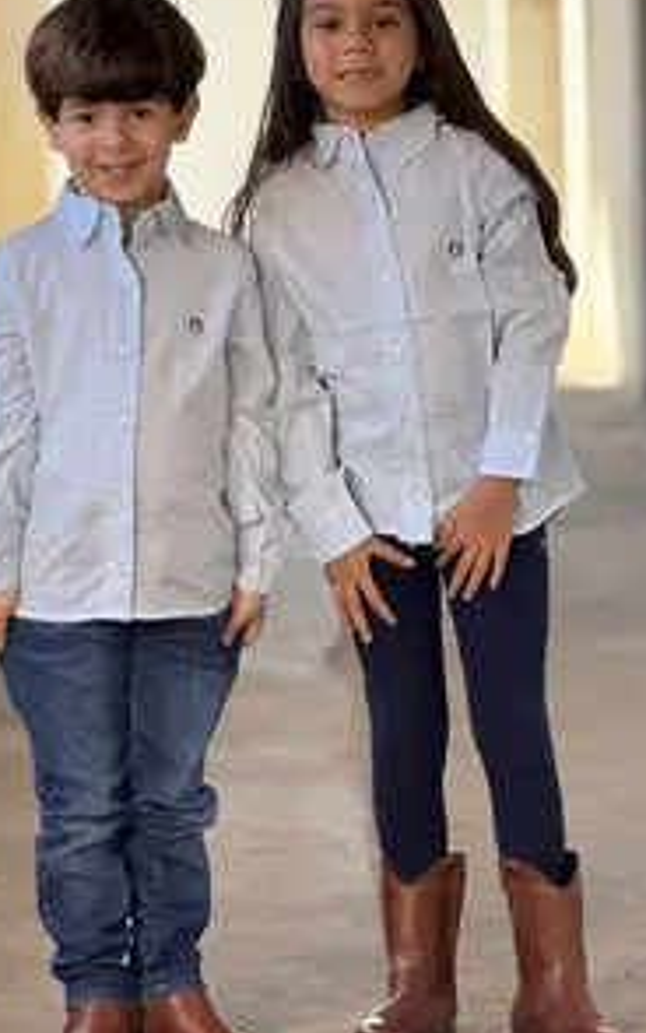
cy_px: 478
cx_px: 309
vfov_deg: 12.1
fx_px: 4868
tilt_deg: -3.6
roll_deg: +0.6
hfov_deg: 7.6
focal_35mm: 173
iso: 80
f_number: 2.8
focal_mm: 15.66
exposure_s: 1/99
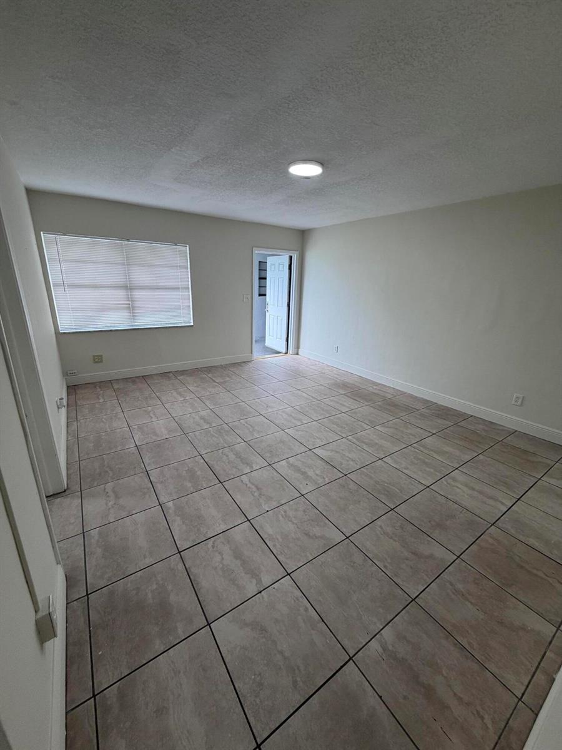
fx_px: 303
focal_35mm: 14
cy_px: 375
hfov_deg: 85.7
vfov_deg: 102.1
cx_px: 281
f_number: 2.2
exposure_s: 1/120
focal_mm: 2.22
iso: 125
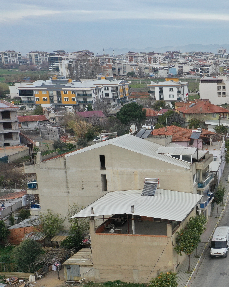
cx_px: 286
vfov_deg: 32.8
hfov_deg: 23.9
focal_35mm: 57
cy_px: 188
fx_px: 483
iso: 100
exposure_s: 1/320
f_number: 5
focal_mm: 10.26
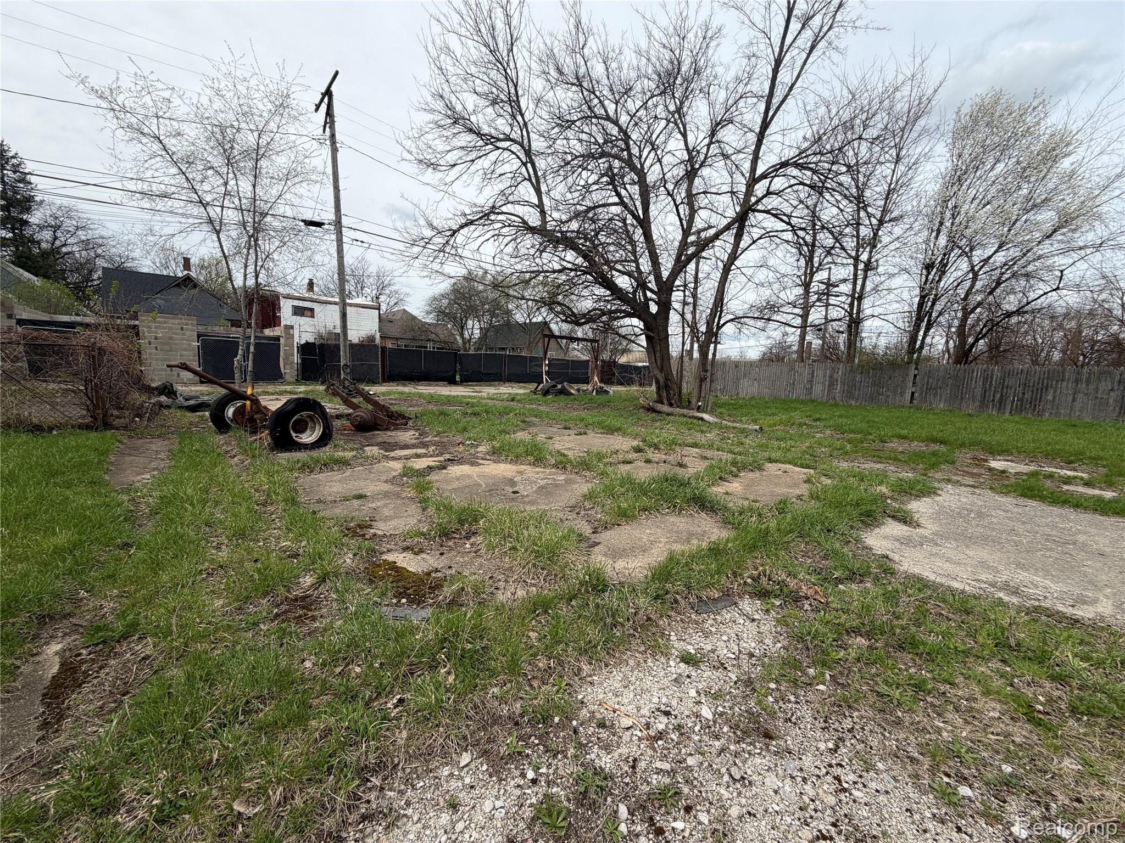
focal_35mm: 14
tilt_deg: -7.7
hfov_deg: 102.1
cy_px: 422
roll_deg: -2.7
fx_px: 455
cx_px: 562
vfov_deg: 85.7
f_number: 2.2
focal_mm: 2.22
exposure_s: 1/770
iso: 20
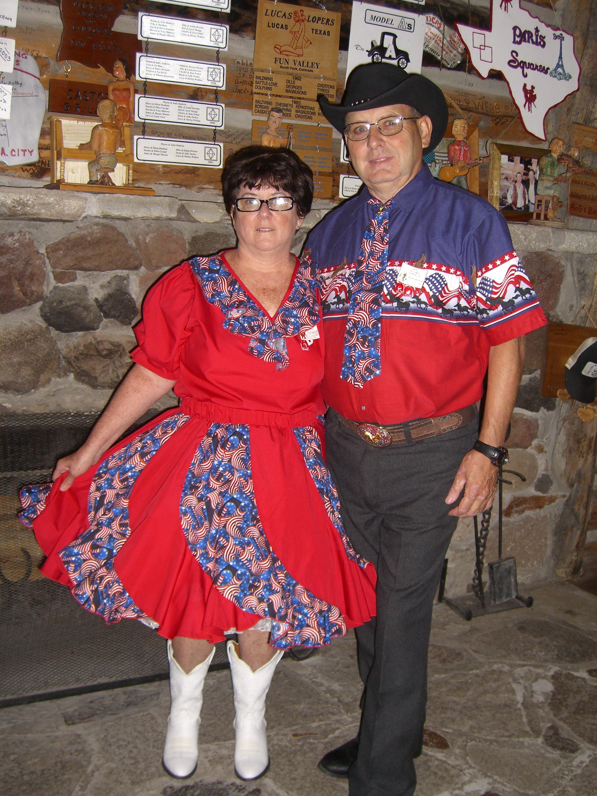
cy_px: 398
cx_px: 298
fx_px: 874
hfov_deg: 37.7
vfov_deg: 49.0
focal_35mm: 38
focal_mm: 7.9
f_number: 2.8
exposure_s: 1/60
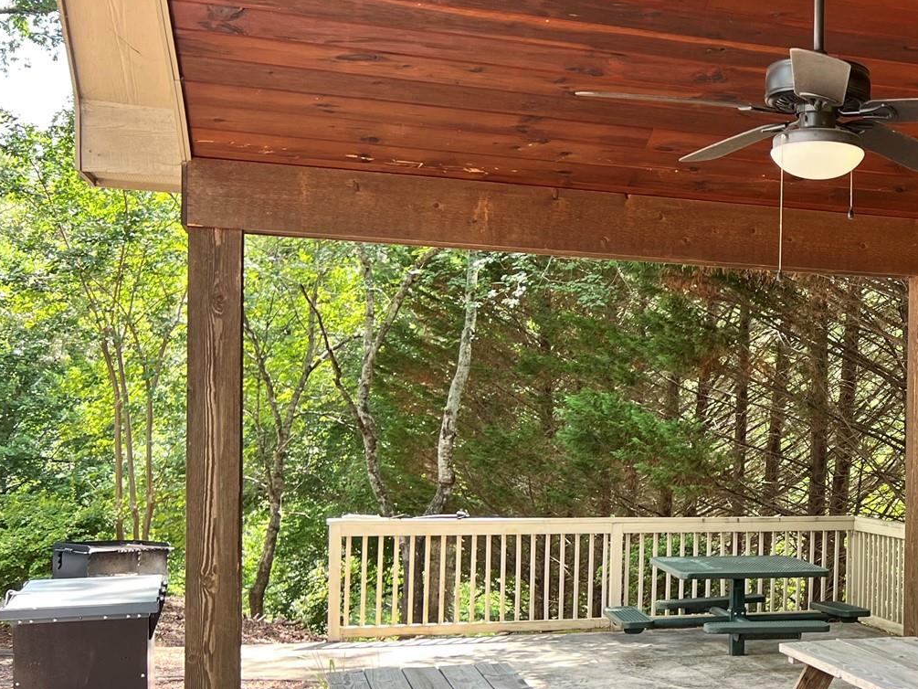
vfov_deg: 27.4
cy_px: 460
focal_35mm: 53
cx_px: 872
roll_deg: +0.0
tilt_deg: -0.3
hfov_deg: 33.7
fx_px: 1406
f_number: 1.5
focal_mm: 5.7
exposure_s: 1/133
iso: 32
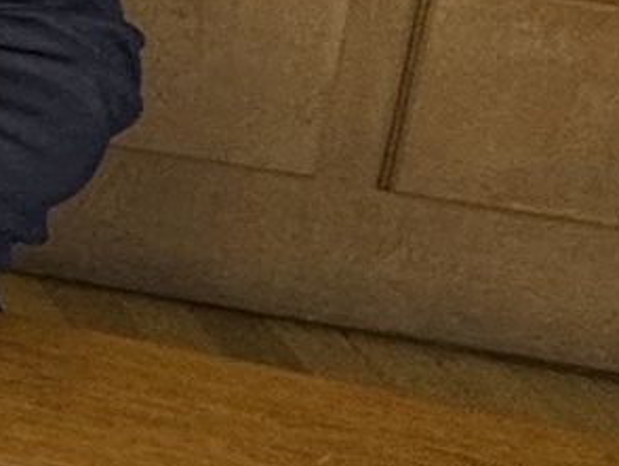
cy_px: -422
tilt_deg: -11.3
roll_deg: -0.3
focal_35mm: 96
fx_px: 1718
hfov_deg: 10.5
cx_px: -1390
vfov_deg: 13.5
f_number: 2.2
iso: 200
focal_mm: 2.22
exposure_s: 1/100
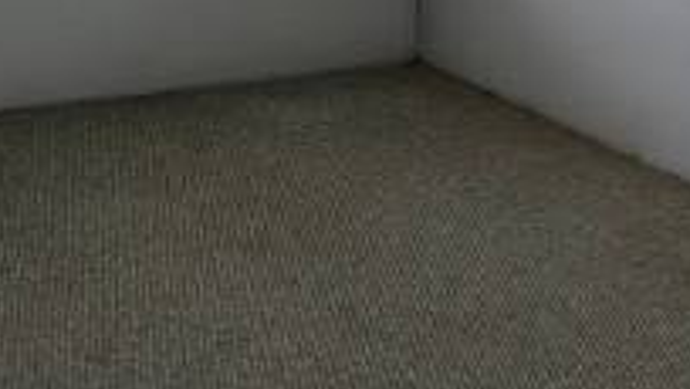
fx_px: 2160
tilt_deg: -5.3
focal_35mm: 118
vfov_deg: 9.6
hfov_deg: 17.6
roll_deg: -0.3
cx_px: -47
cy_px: -397
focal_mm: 5.1
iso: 50
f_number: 1.6
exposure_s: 1/348
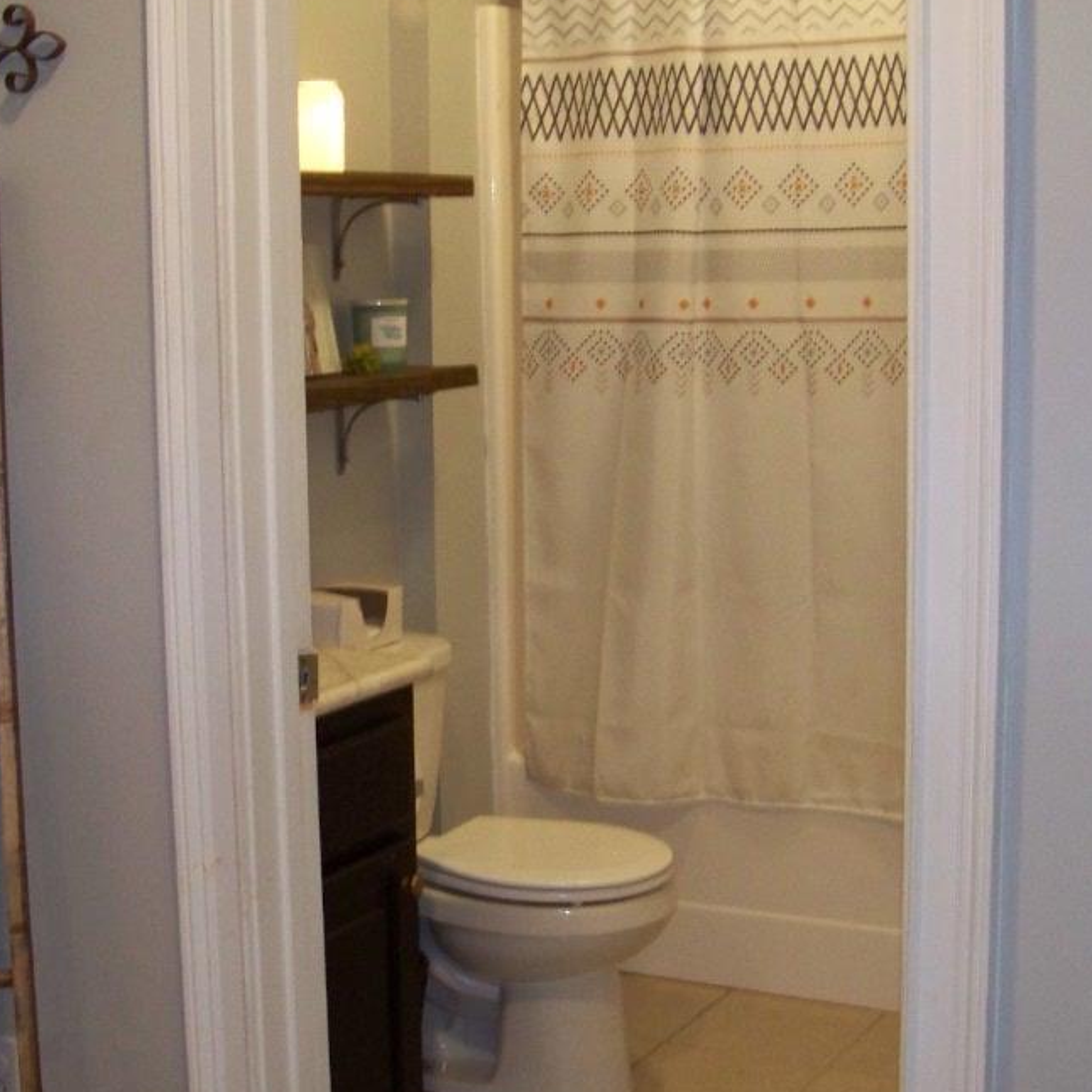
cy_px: 541
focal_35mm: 63
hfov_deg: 27.3
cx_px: 543
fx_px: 2248
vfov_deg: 27.3
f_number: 2.8
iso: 200
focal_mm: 5.85
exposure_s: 1/30
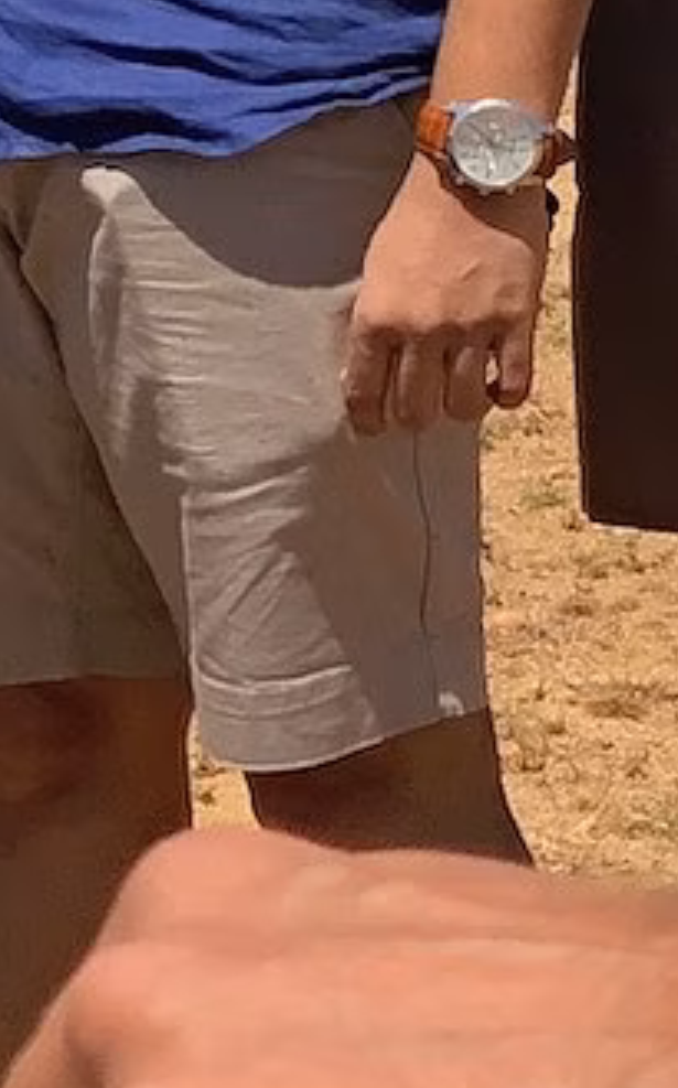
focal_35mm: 322
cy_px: 126
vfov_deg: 6.5
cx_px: -2285
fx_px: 9541
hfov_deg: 3.8
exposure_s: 1/727
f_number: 2.4
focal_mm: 6
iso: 16
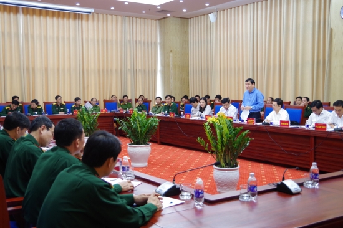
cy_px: 114
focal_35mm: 42
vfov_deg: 31.9
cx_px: 172
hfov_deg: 46.4
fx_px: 400
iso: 800
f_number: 4
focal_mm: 28
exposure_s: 1/25
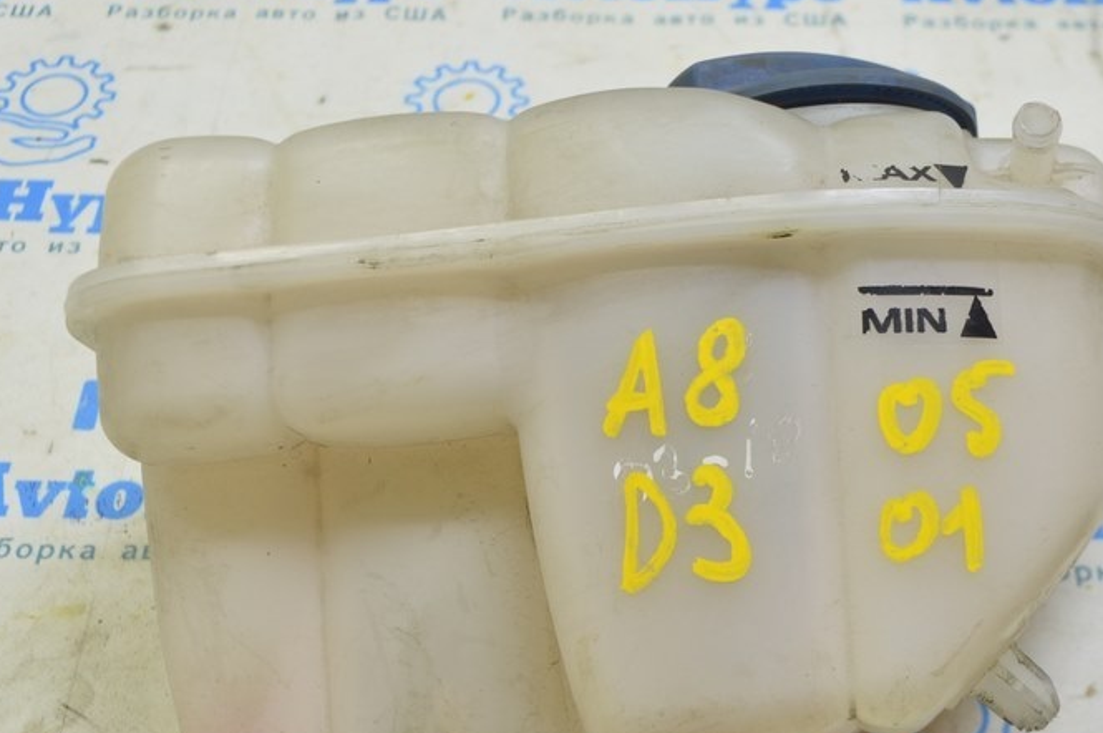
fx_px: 1768
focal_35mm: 58
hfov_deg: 34.6
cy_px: 500
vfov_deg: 23.3
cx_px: 572
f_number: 5.6
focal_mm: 25
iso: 400
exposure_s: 1/20
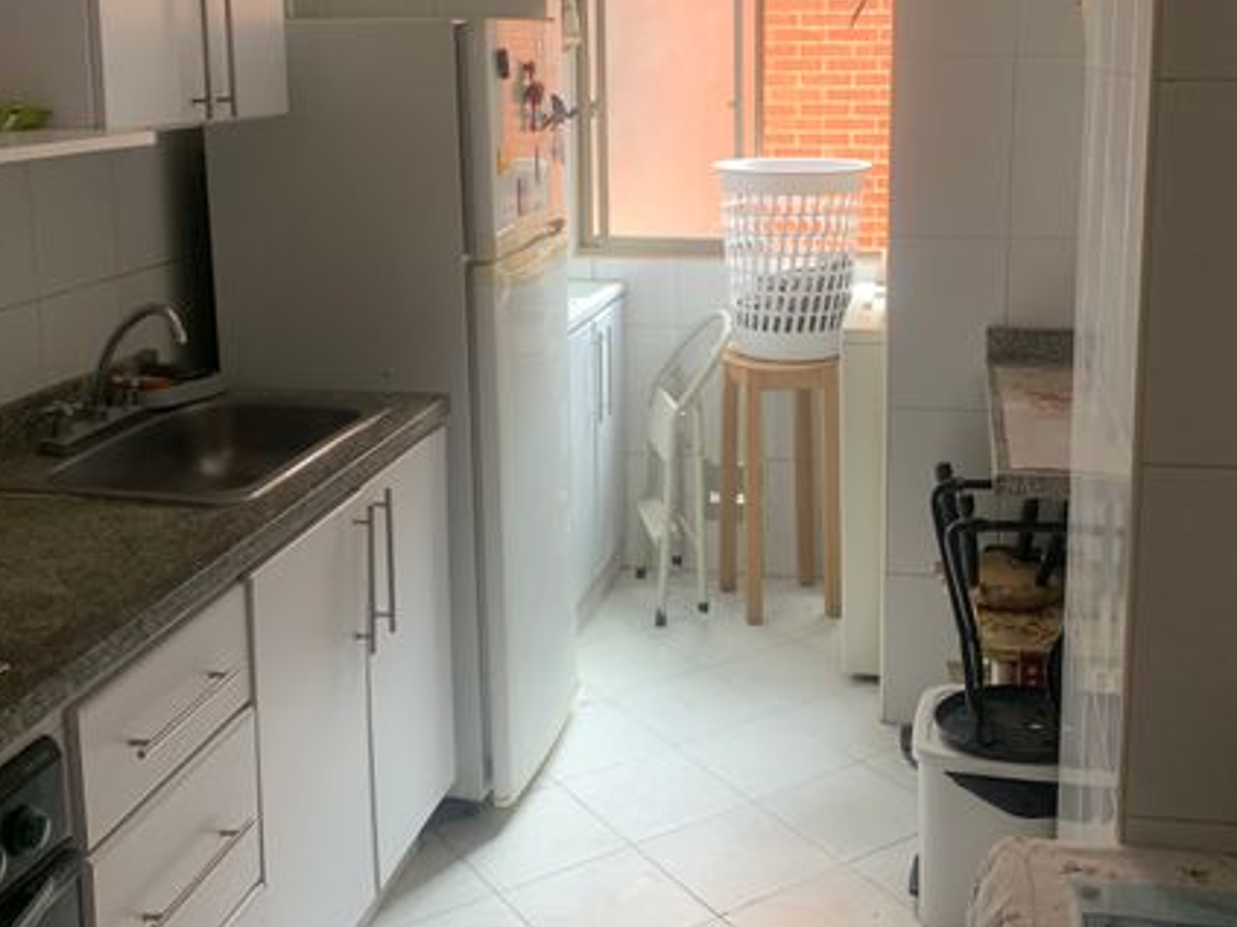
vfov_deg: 34.7
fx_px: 1465
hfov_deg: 45.6
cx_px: 724
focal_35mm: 41
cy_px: 281
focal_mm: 4.25
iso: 100
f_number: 1.8
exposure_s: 1/60
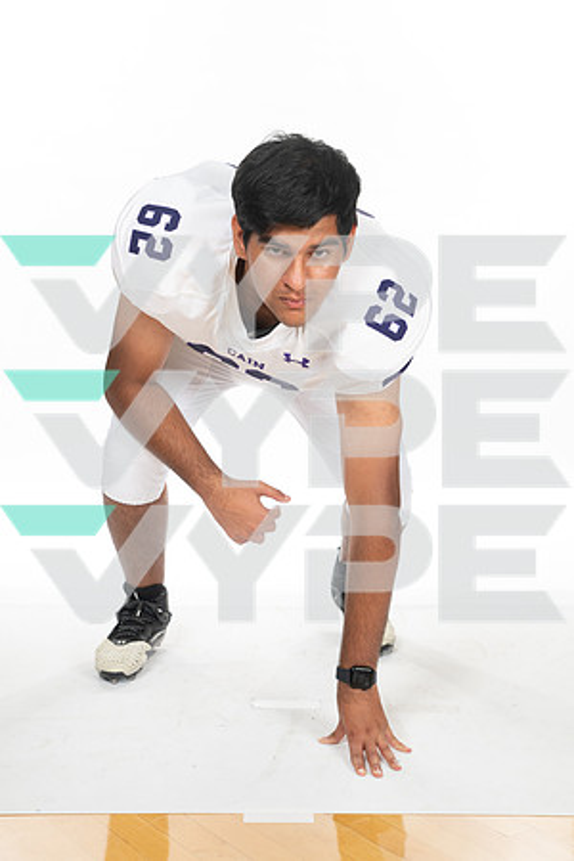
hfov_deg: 28.1
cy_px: 430
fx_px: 1148
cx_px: 287
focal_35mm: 48
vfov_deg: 41.1
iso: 800
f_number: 7.1
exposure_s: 1/320
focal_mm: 48
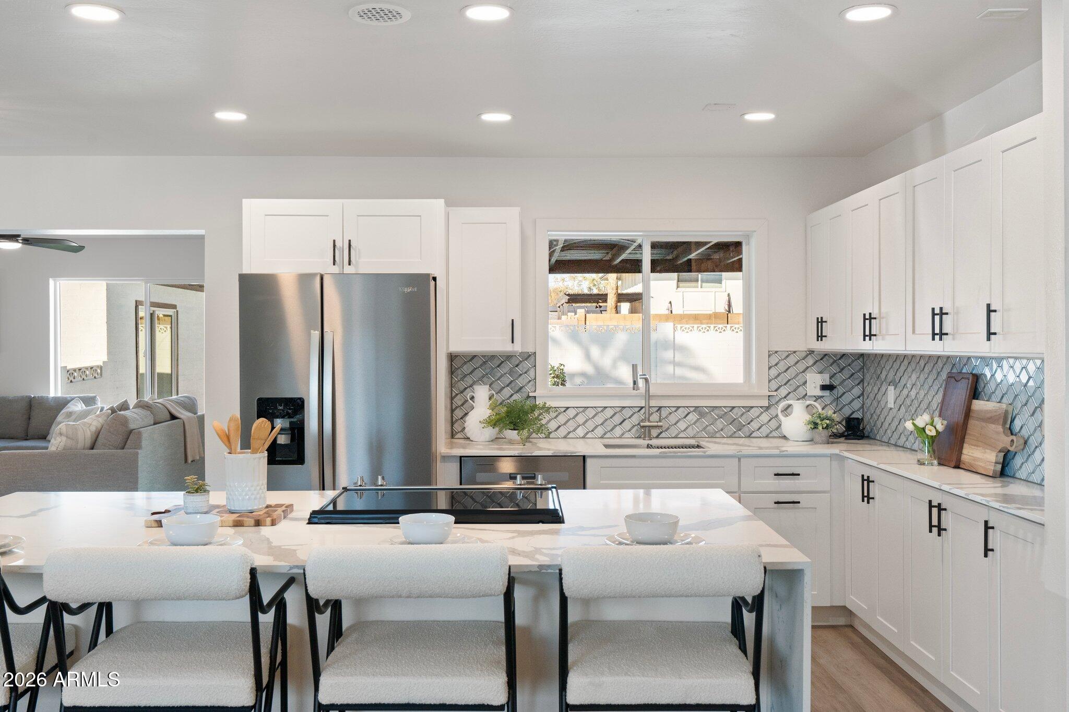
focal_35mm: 34
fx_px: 1009
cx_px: 534
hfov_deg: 55.8
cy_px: 356
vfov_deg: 38.9
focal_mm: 34
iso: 1000
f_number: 8
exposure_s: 1/15
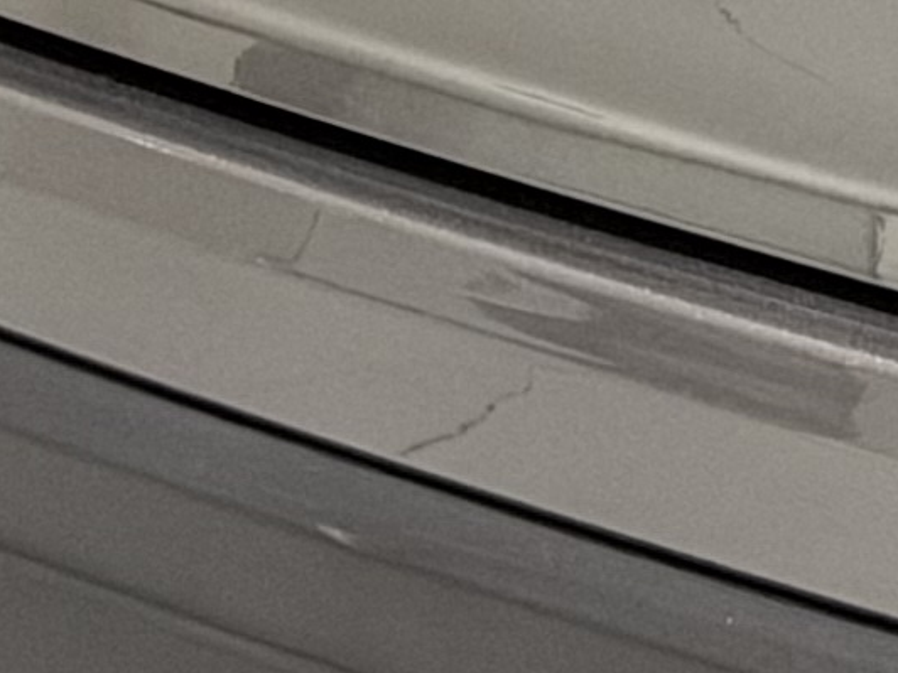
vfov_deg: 3.9
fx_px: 9443
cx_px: 2142
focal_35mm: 364
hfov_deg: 5.3
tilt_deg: -14.2
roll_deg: +0.0
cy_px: -1457
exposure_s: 1/50
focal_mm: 6.76
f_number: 1.78
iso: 250
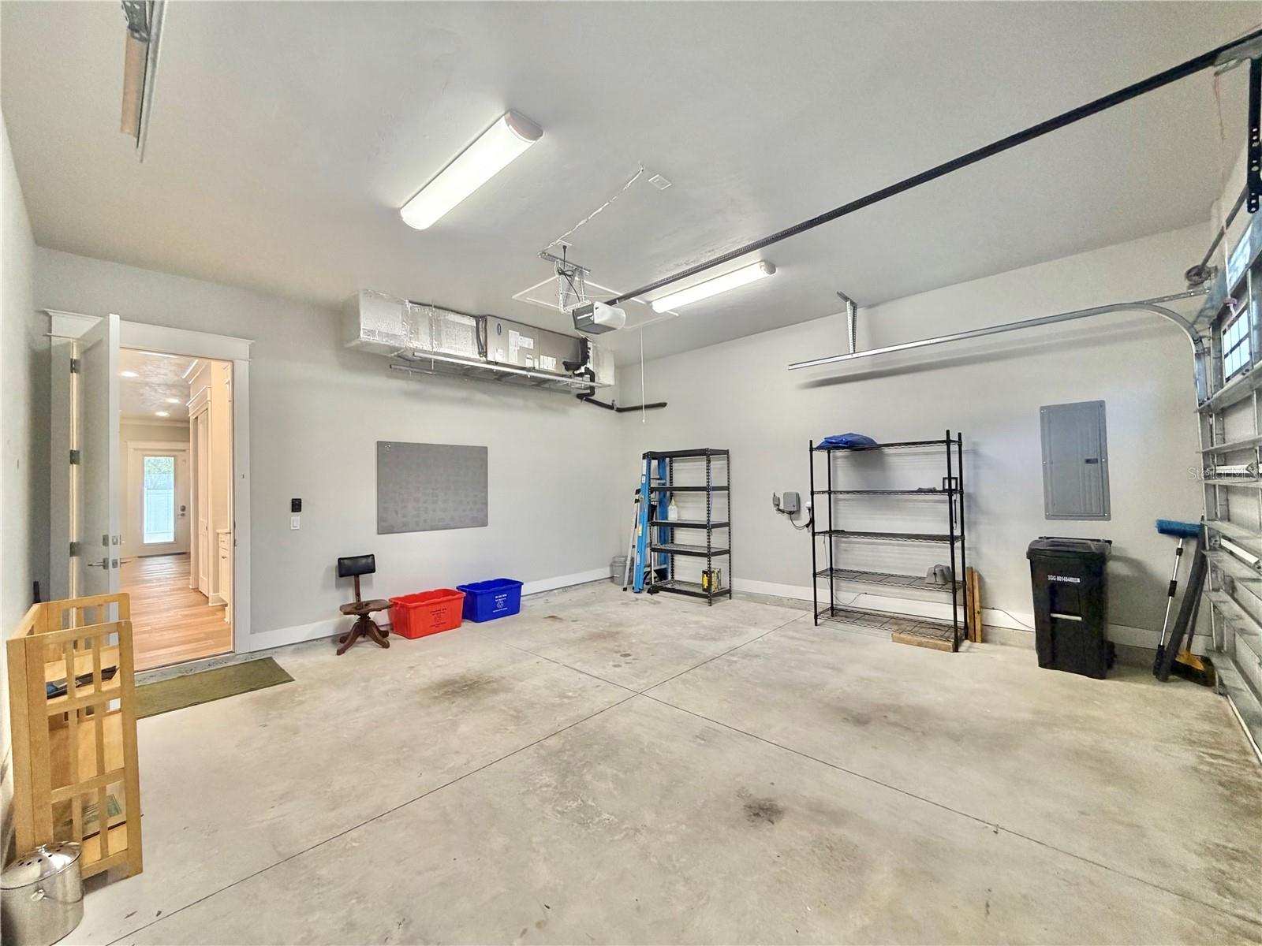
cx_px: 631
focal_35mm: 14
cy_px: 473
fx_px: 510
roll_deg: +1.8
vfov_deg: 85.7
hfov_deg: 102.1
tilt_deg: +0.6
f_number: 2.2
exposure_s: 1/60
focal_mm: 2.22
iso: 250
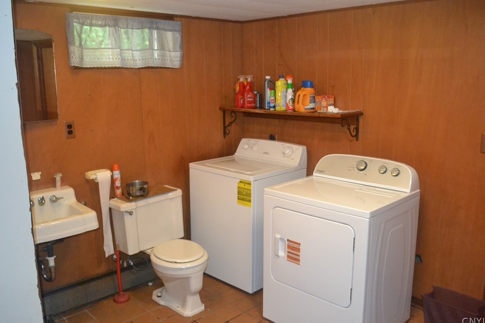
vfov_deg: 42.3
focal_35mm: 31
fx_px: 418
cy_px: 162
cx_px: 243
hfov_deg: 60.3
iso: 3200
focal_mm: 20
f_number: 3.8
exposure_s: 1/60
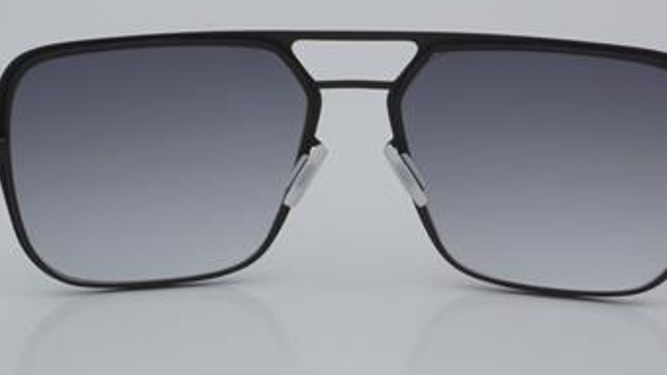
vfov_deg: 11.9
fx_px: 1797
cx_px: 353
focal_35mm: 102
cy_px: 173
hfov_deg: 21.0
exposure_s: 1/4
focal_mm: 55
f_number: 32
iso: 100
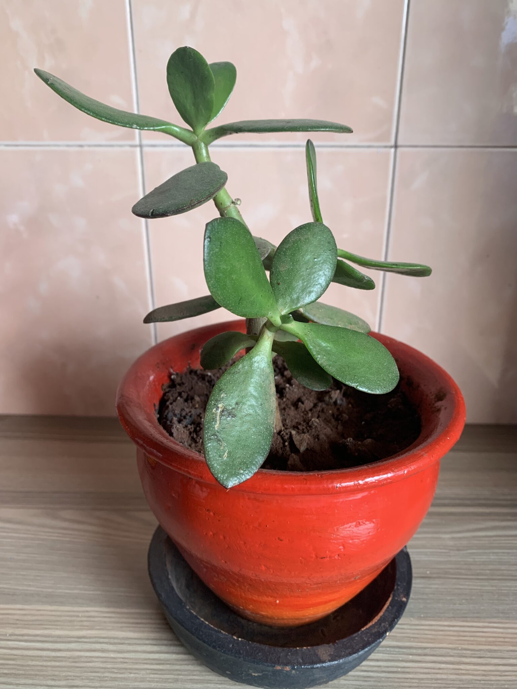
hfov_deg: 53.1
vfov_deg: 67.3
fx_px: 518
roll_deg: -0.6
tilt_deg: -20.3
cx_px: 258
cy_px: 344
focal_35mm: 26
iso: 100
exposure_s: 1/65
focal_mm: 4.25
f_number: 1.8
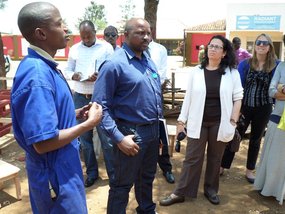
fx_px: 296
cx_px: 142
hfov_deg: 51.4
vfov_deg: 39.7
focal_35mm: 36
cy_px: 107
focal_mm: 6.5
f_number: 3
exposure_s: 1/250
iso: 80
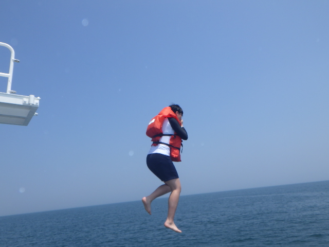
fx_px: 266
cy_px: 124
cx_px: 164
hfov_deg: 63.4
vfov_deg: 49.7
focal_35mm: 28
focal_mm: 5
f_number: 4.2
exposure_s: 1/1250
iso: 125
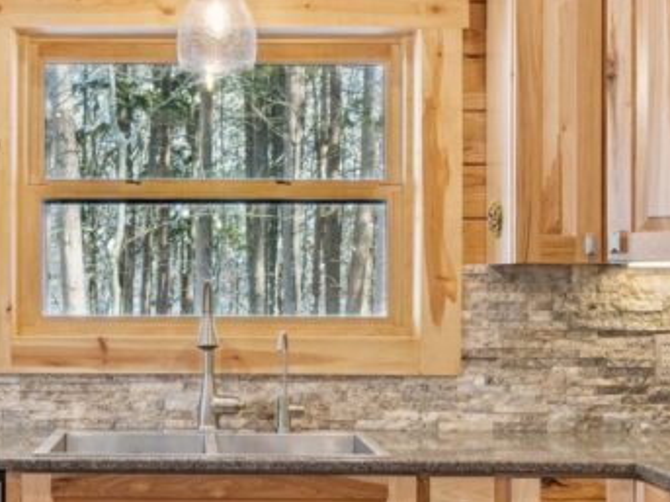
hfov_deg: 29.0
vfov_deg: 22.3
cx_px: 160
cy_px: 295
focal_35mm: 66
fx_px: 1271
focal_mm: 19.5
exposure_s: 1/6
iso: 400
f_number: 9
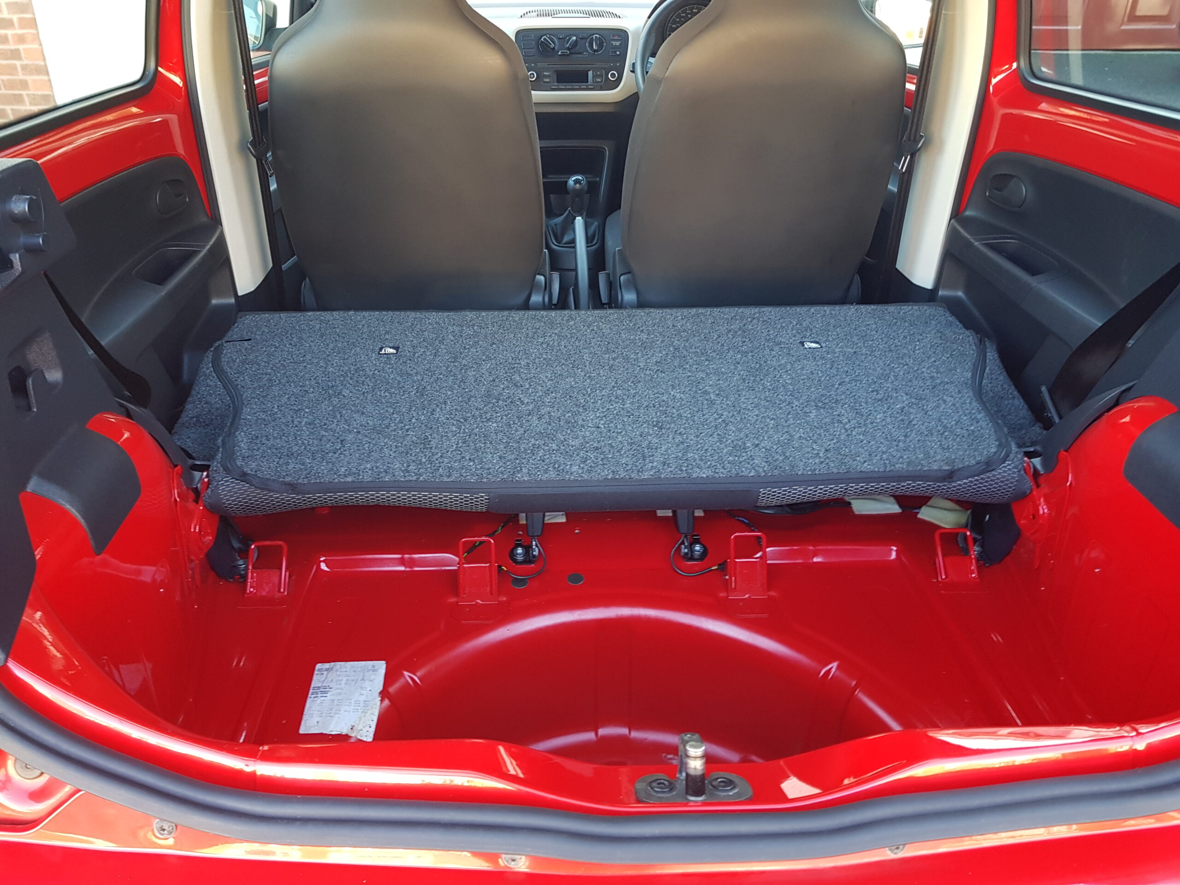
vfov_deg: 53.1
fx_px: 886
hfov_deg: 67.3
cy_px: 442
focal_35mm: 26
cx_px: 590
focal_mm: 4.2
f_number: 1.7
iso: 100
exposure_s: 1/50
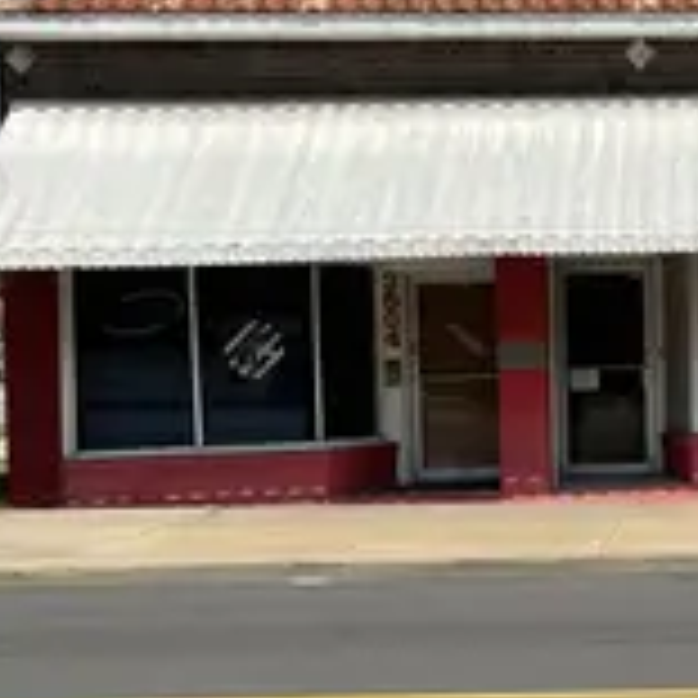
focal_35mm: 77
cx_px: 986
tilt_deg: -0.7
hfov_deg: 20.0
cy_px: 338
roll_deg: +2.6
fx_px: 1757
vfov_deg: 22.5
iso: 32
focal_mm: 5.1
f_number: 1.6
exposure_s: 1/4348
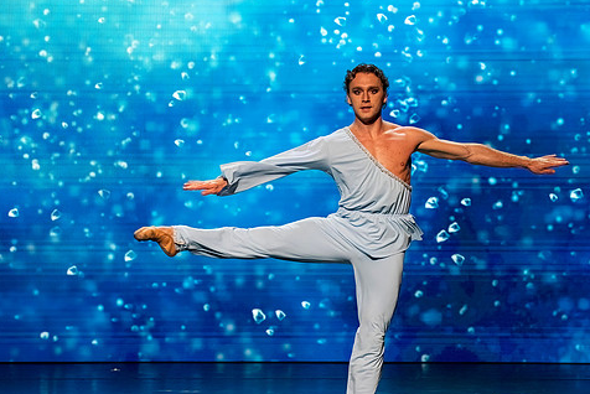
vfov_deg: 2.8
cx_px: 311
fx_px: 8101
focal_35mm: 494
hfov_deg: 4.2
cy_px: 183
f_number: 5.6
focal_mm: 333
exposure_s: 1/400
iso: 6400
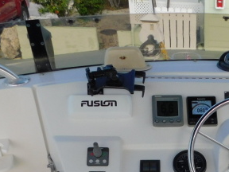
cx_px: 252
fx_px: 423
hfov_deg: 27.6
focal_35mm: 64
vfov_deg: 21.1
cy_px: 215
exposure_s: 1/640
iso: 125
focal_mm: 4
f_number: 3
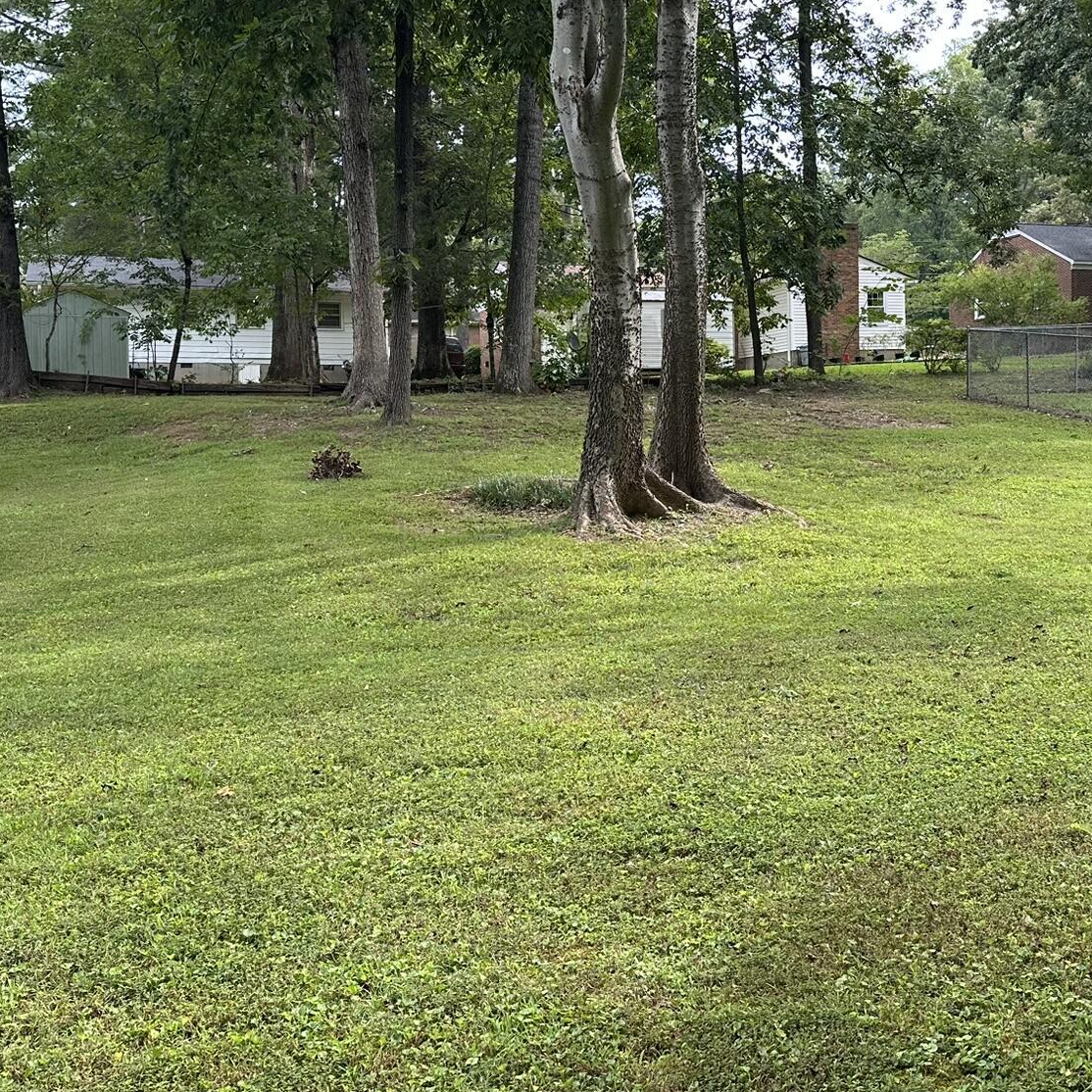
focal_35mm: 39
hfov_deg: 42.7
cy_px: 484
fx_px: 1392
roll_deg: +0.6
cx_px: 629
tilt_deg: -0.1
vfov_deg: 42.8
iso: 80
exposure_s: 1/464
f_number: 1.78
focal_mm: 6.86
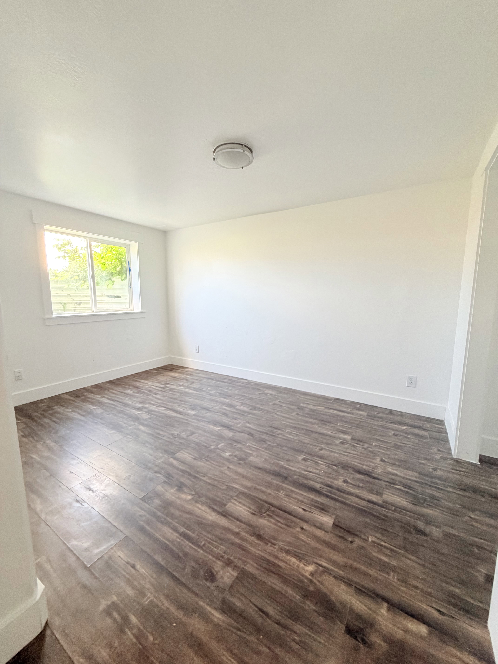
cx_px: 249
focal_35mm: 14
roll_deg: +0.3
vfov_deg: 102.1
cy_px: 332
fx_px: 269
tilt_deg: -7.4
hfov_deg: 85.7
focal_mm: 2.22
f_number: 2.2
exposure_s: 1/84
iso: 320
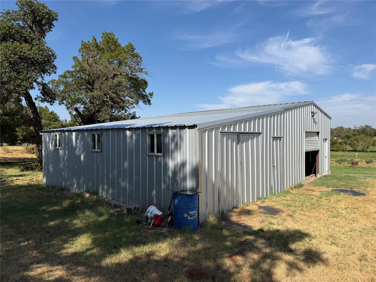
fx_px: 261
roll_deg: +0.8
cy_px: 141
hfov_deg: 71.6
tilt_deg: +0.0
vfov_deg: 56.8
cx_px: 188
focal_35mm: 24
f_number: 1.78
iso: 80
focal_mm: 6.76
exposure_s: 1/6173
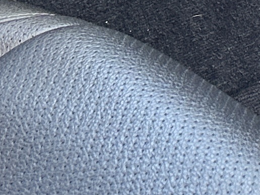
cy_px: -396
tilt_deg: -14.1
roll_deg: -0.5
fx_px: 1525
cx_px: 355
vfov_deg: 6.6
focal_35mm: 203
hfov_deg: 9.5
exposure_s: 1/105
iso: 125
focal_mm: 5.7
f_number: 1.5
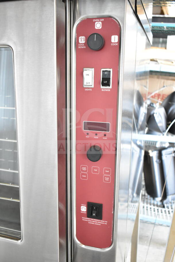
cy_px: 131
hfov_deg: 38.4
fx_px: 251
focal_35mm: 34
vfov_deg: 55.1
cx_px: 88
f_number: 3.8
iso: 4000
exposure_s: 1/40
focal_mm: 23
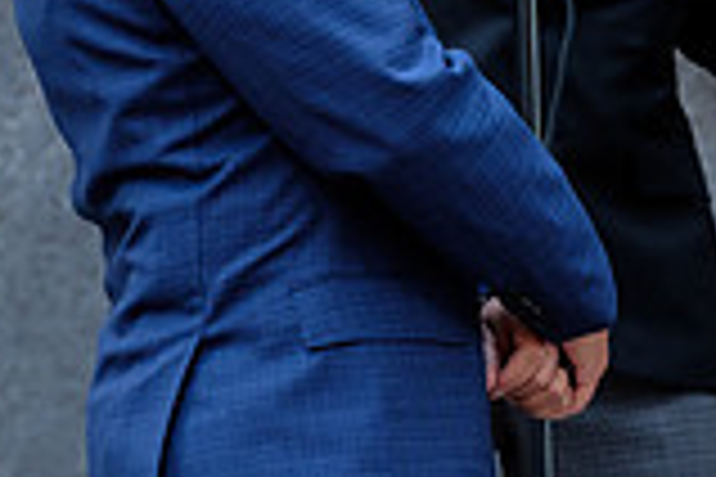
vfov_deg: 2.9
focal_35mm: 478
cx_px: 374
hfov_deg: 4.3
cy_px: 119
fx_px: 9506
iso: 640
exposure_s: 1/60
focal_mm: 87.1
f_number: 3.2
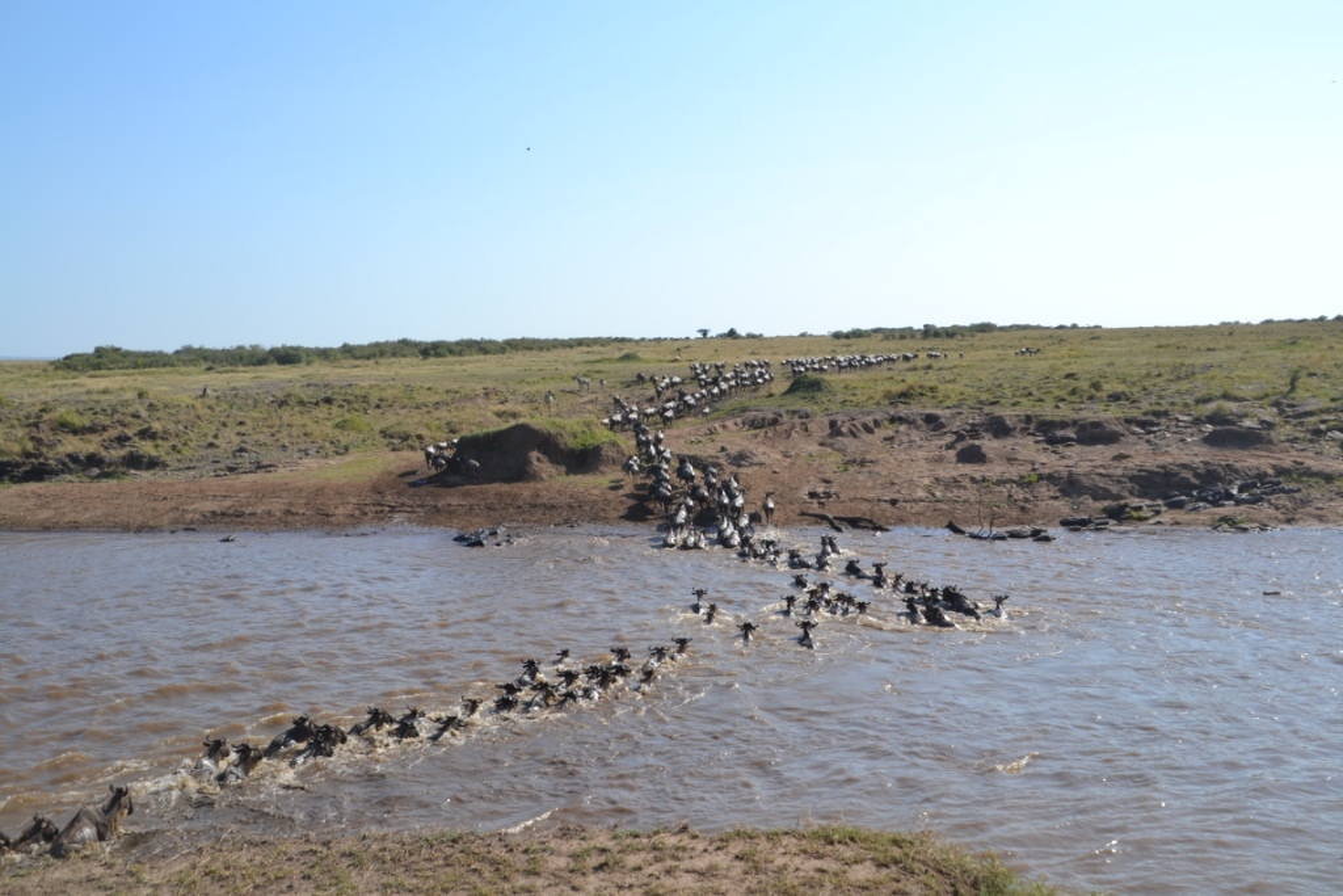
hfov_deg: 51.3
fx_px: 1399
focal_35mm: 38
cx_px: 672
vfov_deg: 35.5
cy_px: 448
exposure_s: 1/250
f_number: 8
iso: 100
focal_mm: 25
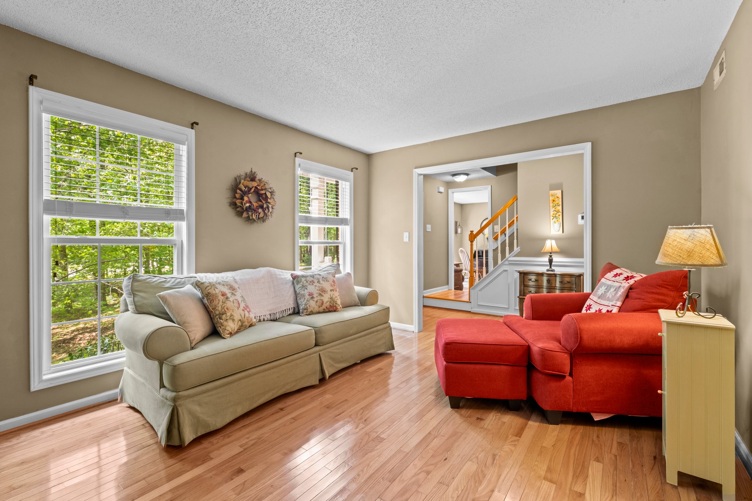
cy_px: 250
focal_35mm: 15
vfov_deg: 77.3
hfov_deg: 100.4
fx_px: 313
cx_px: 376
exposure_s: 1/1.67
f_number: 7.1
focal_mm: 15
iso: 400
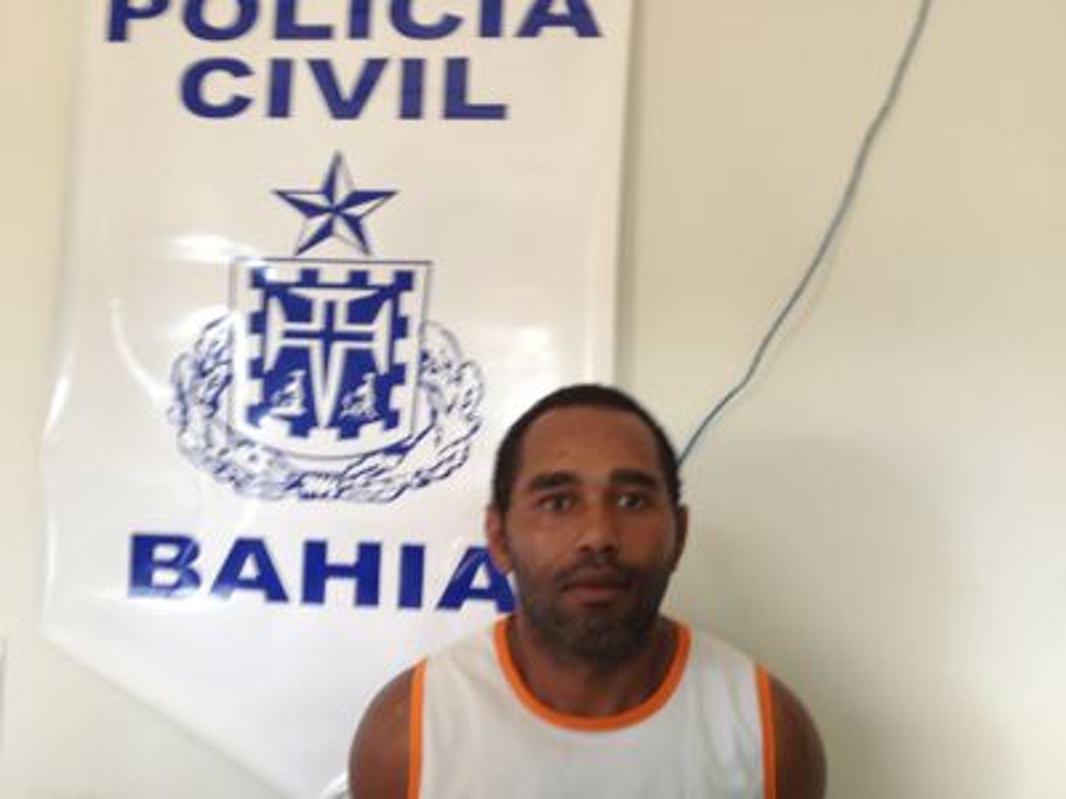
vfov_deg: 40.7
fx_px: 1078
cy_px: 400
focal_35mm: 35
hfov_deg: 52.6
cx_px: 533
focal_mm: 4.28
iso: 80
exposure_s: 1/20
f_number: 2.4
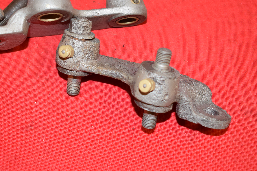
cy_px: 66
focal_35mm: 66
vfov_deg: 20.6
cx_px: 109
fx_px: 471
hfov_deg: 30.5
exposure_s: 1/100
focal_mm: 28
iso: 640
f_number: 5
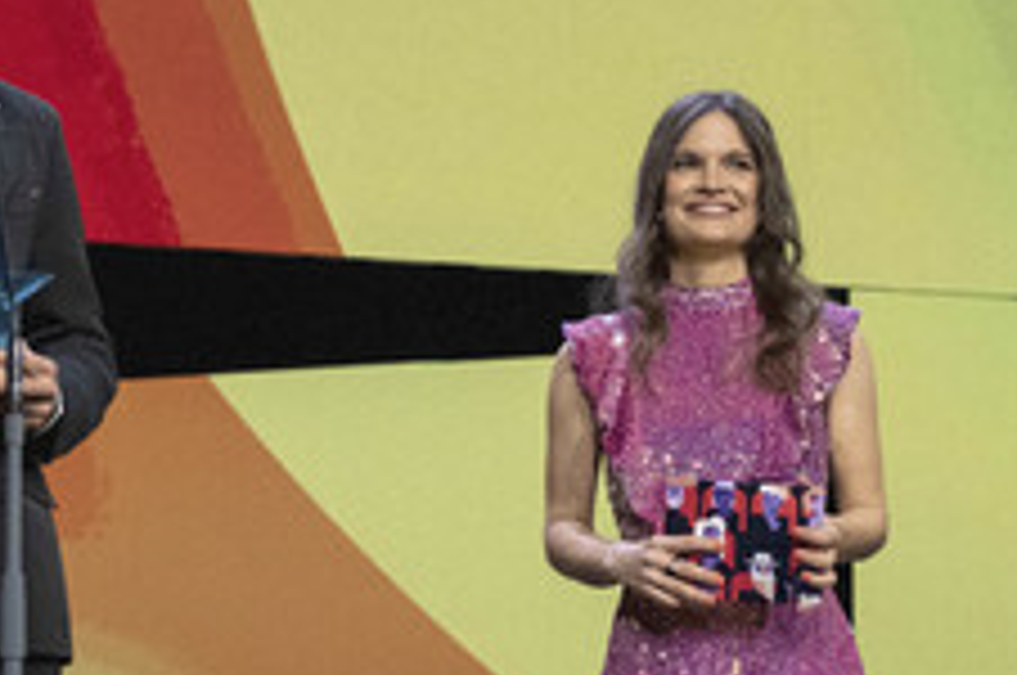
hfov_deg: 13.7
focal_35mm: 150
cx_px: 367
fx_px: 4231
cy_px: 410
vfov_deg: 9.1
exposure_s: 1/400
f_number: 2.8
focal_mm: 50
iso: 2500
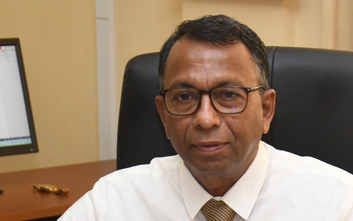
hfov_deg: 11.4
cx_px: 281
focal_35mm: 183
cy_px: 235
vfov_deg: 7.1
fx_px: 1761
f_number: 8
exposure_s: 1/80
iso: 1250
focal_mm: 50
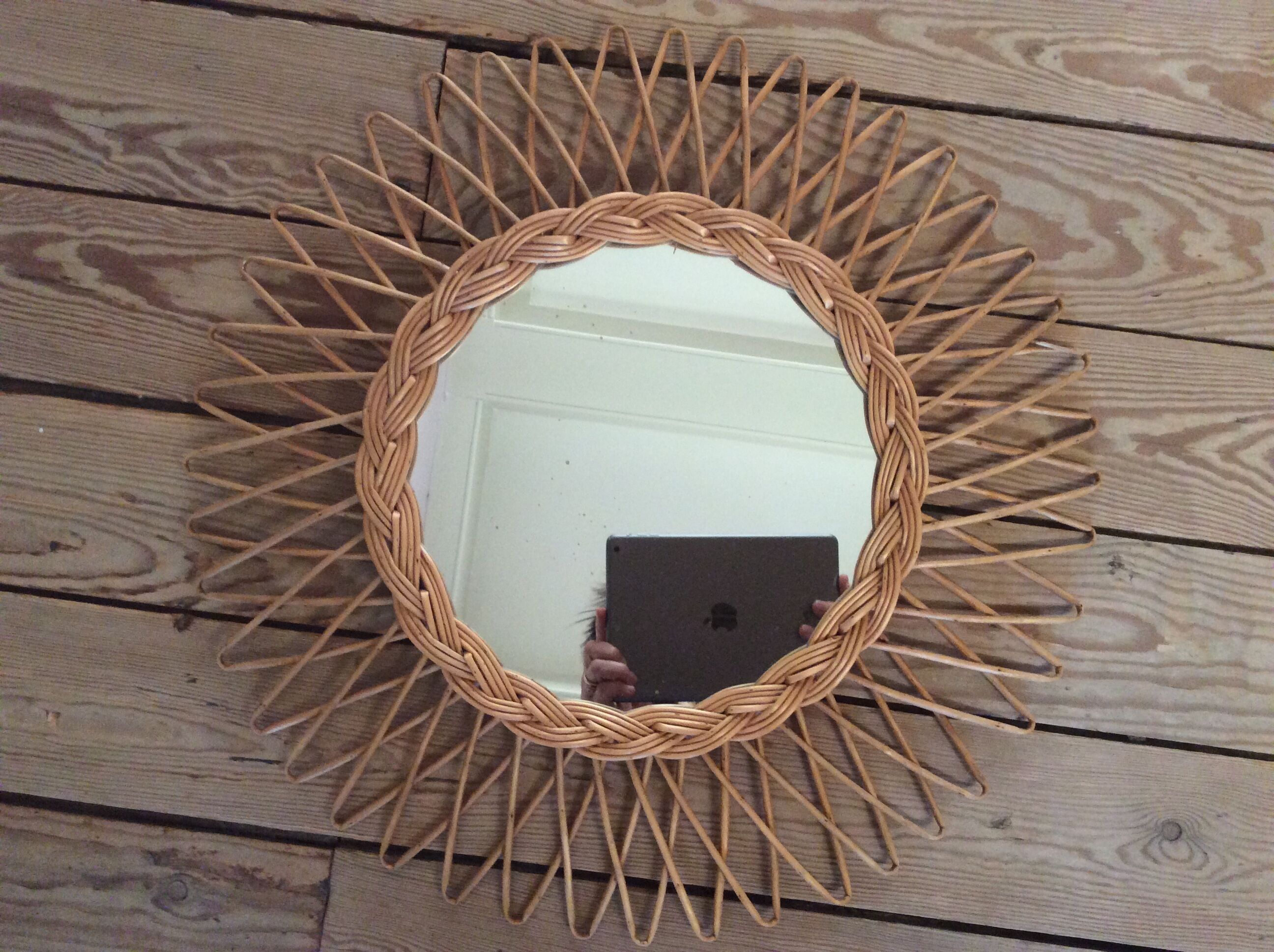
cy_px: 476
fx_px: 1176
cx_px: 637
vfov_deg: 44.1
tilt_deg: -86.0
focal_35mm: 32
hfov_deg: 56.9
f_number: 2.4
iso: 200
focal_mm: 3.3
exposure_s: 1/25
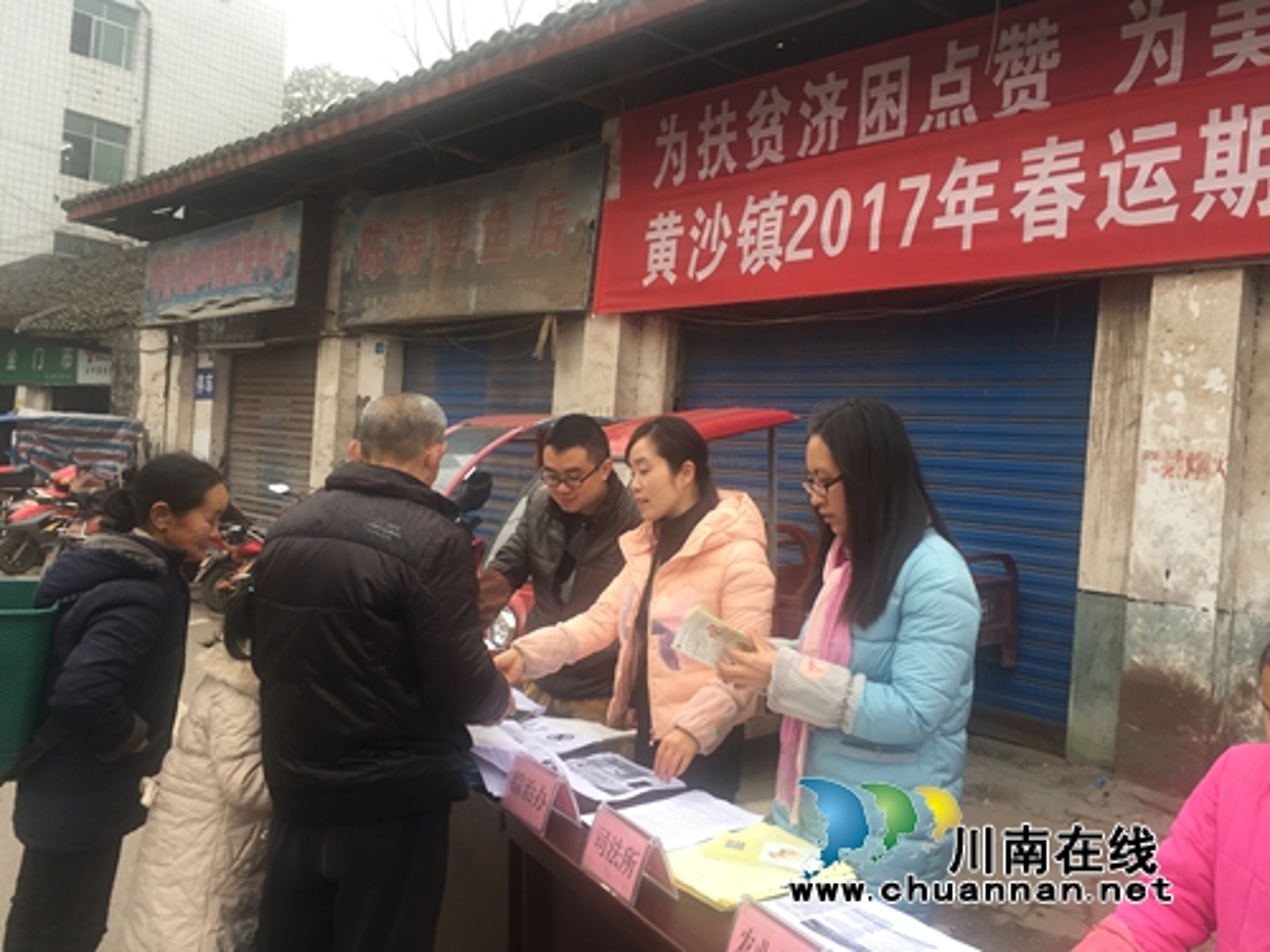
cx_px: 635
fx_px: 1064
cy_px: 476
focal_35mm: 29
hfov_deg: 61.7
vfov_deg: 48.2
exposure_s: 1/100
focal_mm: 4.15
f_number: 2.2
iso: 40
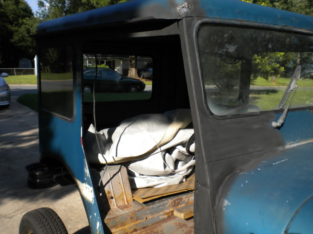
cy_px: 117
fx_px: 316
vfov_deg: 40.7
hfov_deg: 52.6
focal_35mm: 35
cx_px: 156
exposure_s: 1/444
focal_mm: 6.3
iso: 80
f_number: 4.6
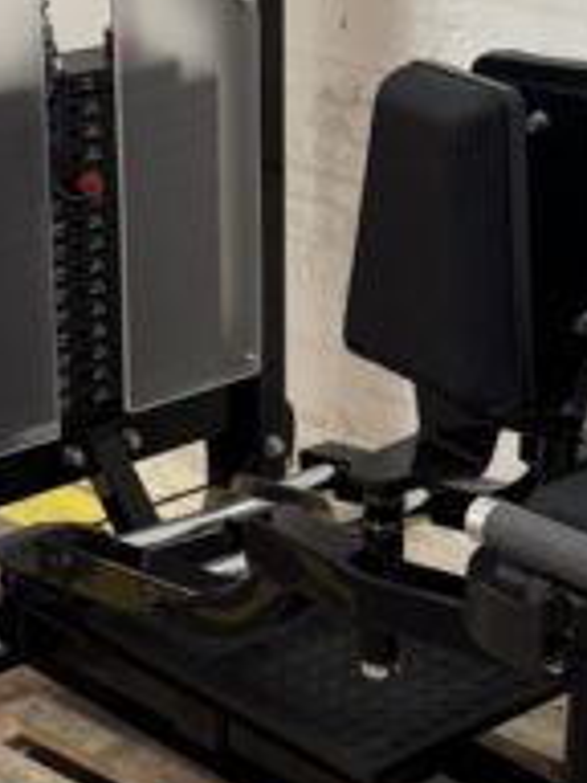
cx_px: 465
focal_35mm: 100
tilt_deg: -20.3
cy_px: 387
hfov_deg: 14.7
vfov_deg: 19.6
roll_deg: -0.3
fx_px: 2261
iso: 250
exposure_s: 1/50
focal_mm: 6.76
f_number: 1.78
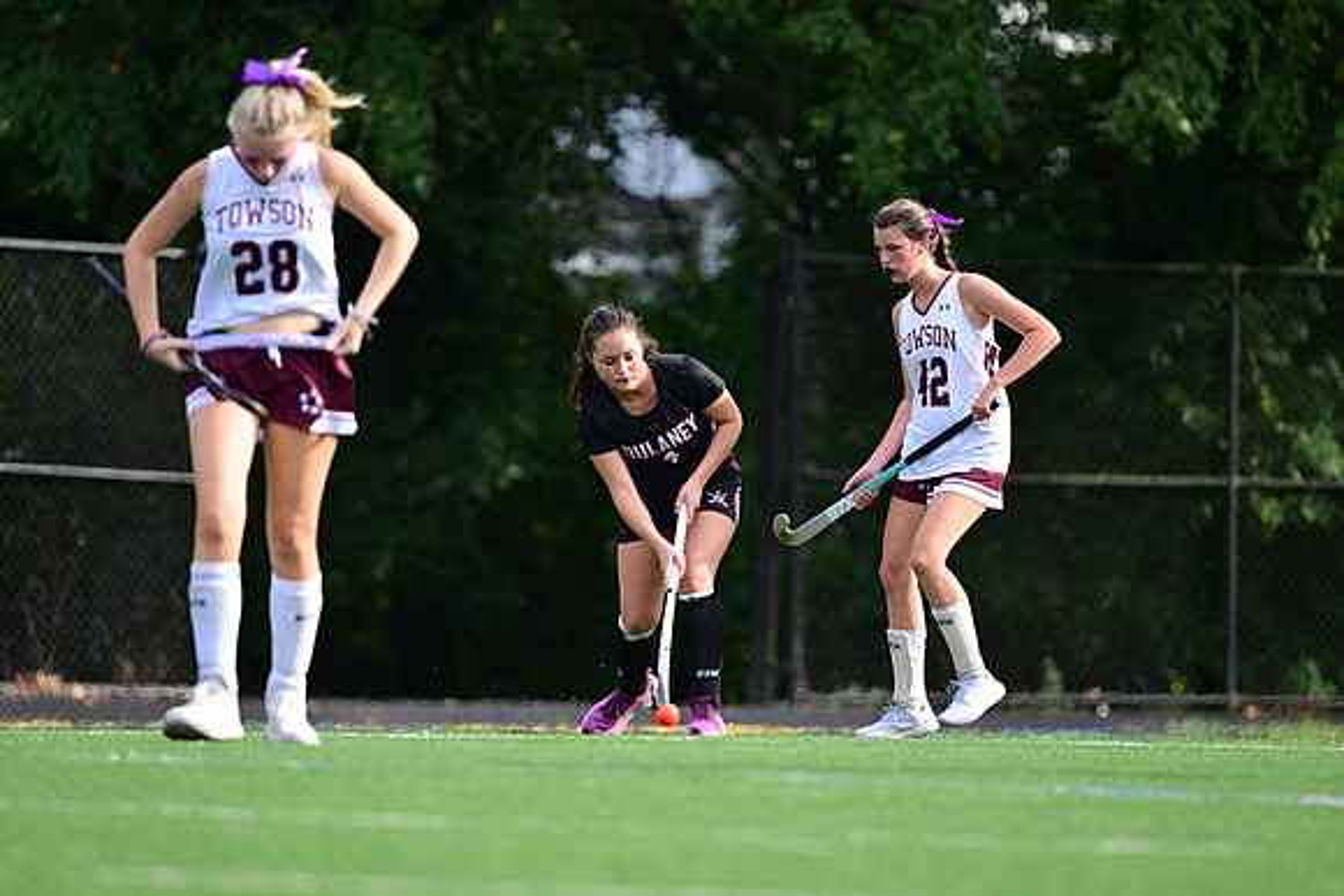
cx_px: 672
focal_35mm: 500
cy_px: 448
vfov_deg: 2.8
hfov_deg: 4.1
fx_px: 18670
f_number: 5.6
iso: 1100
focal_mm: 500
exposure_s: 1/1600
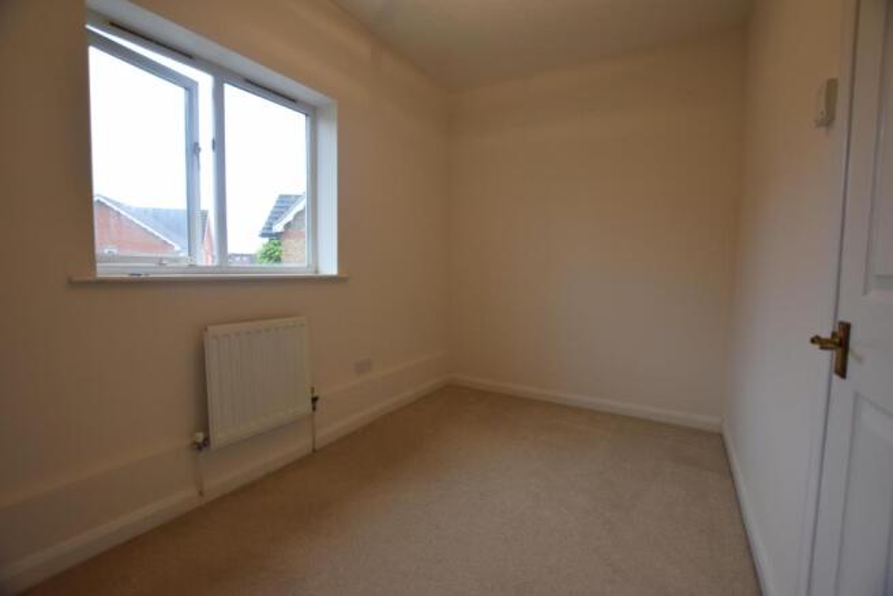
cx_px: 446
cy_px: 298
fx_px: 372
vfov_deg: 77.4
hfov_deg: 100.4
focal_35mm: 15
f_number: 4.5
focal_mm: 10
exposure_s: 1/80
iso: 400
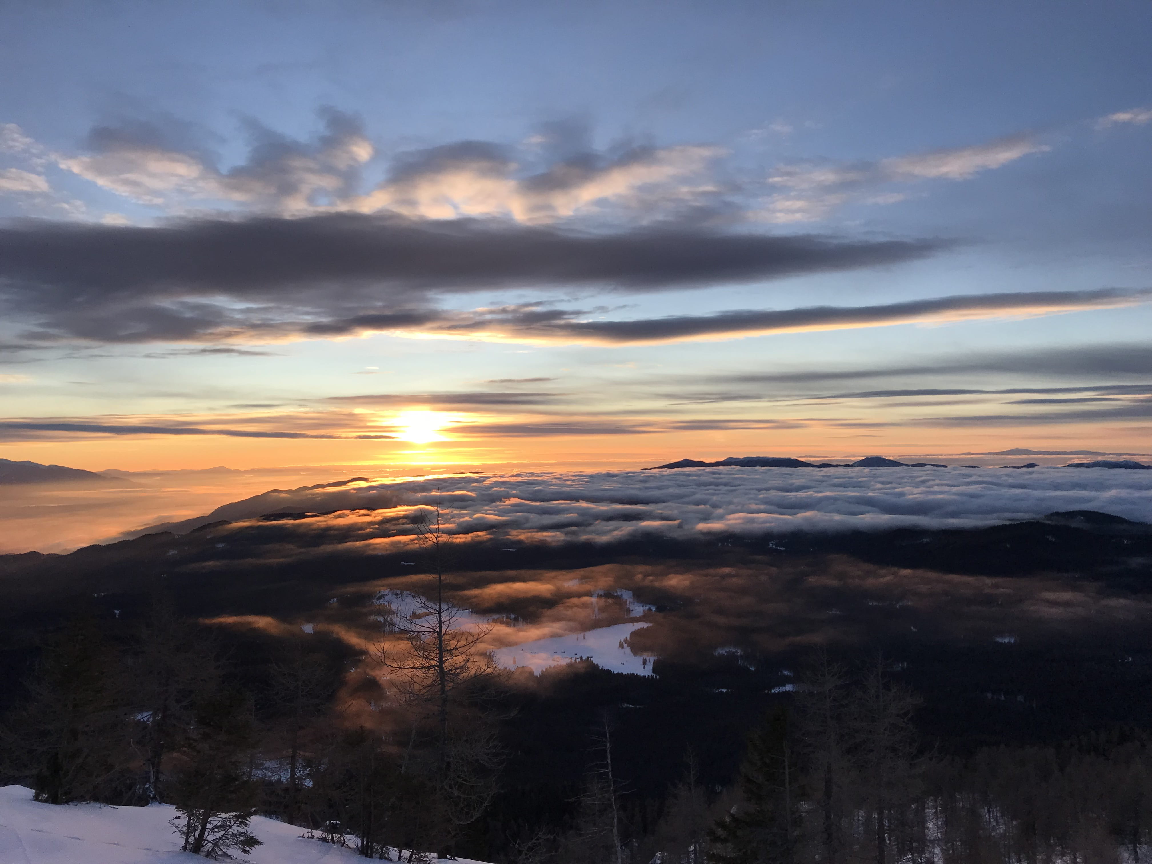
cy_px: 432
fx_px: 932
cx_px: 576
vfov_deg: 49.7
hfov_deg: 63.4
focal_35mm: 28
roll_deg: +1.0
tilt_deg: +1.5
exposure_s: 1/798
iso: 20
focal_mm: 3.99
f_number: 1.8
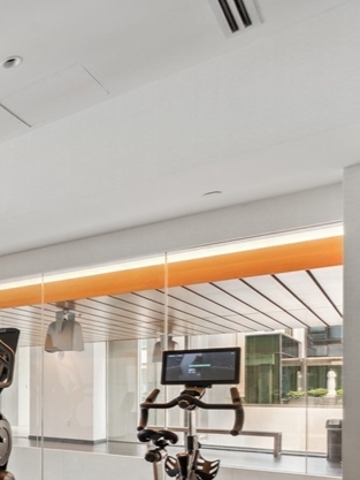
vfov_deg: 52.0
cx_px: -225
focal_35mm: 33
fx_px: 457
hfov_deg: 25.8
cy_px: 382
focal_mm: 14
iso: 100
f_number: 8
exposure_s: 1/15
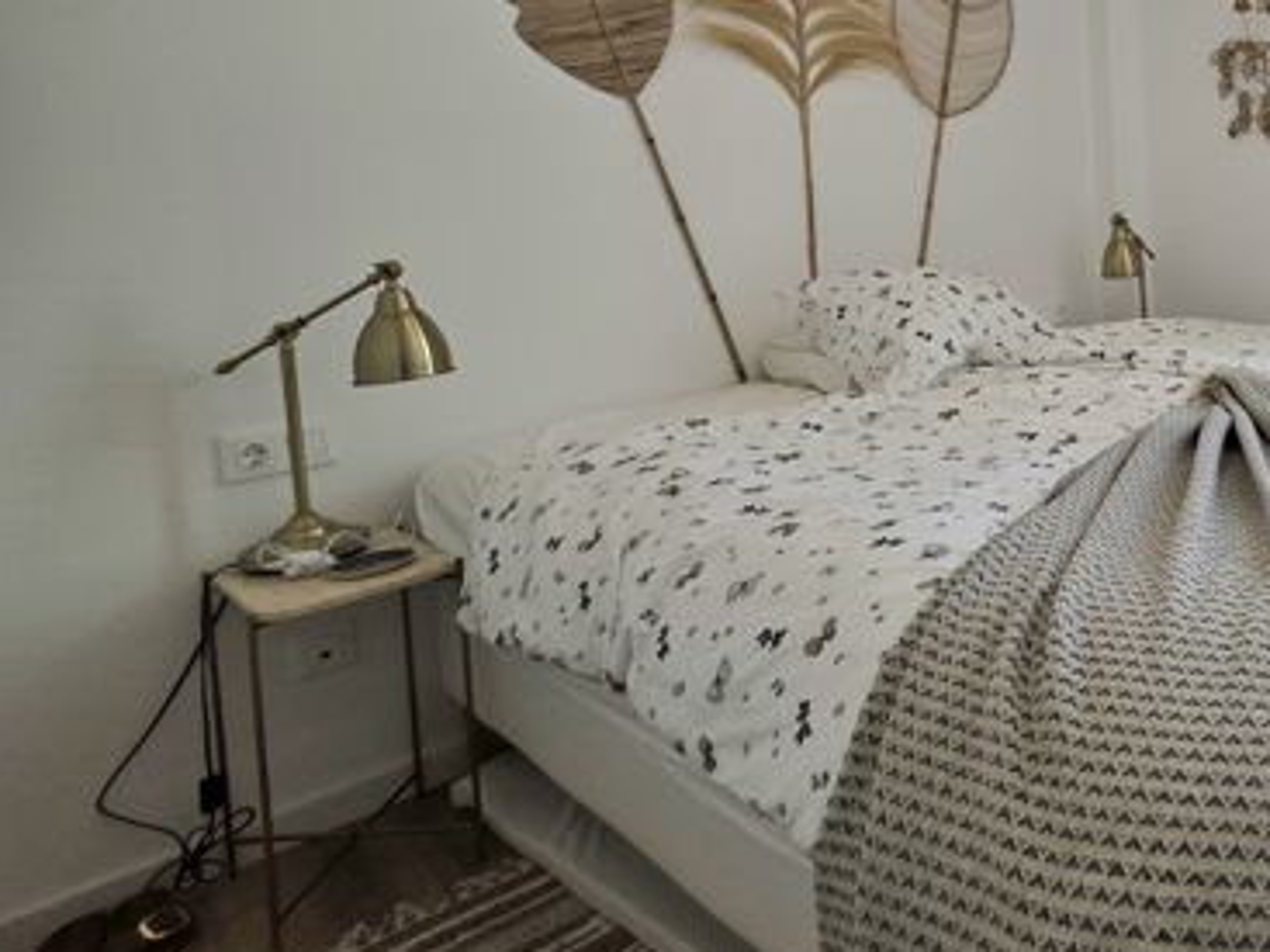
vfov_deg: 52.7
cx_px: 1216
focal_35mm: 25
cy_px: 249
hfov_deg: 56.3
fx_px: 917
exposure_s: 1/370
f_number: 1.9
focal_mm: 2.2
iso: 40
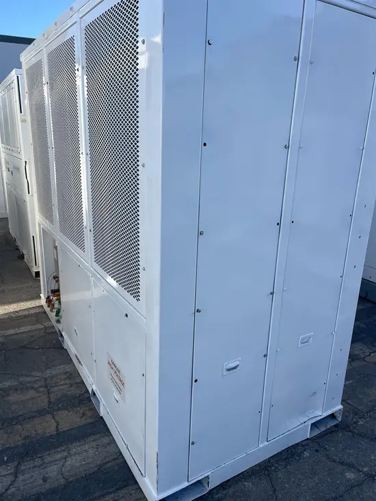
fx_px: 376
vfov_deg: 67.3
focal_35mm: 26
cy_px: 250
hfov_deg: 53.1
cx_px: 188
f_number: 1.6
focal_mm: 5.1
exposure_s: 1/2137
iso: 50
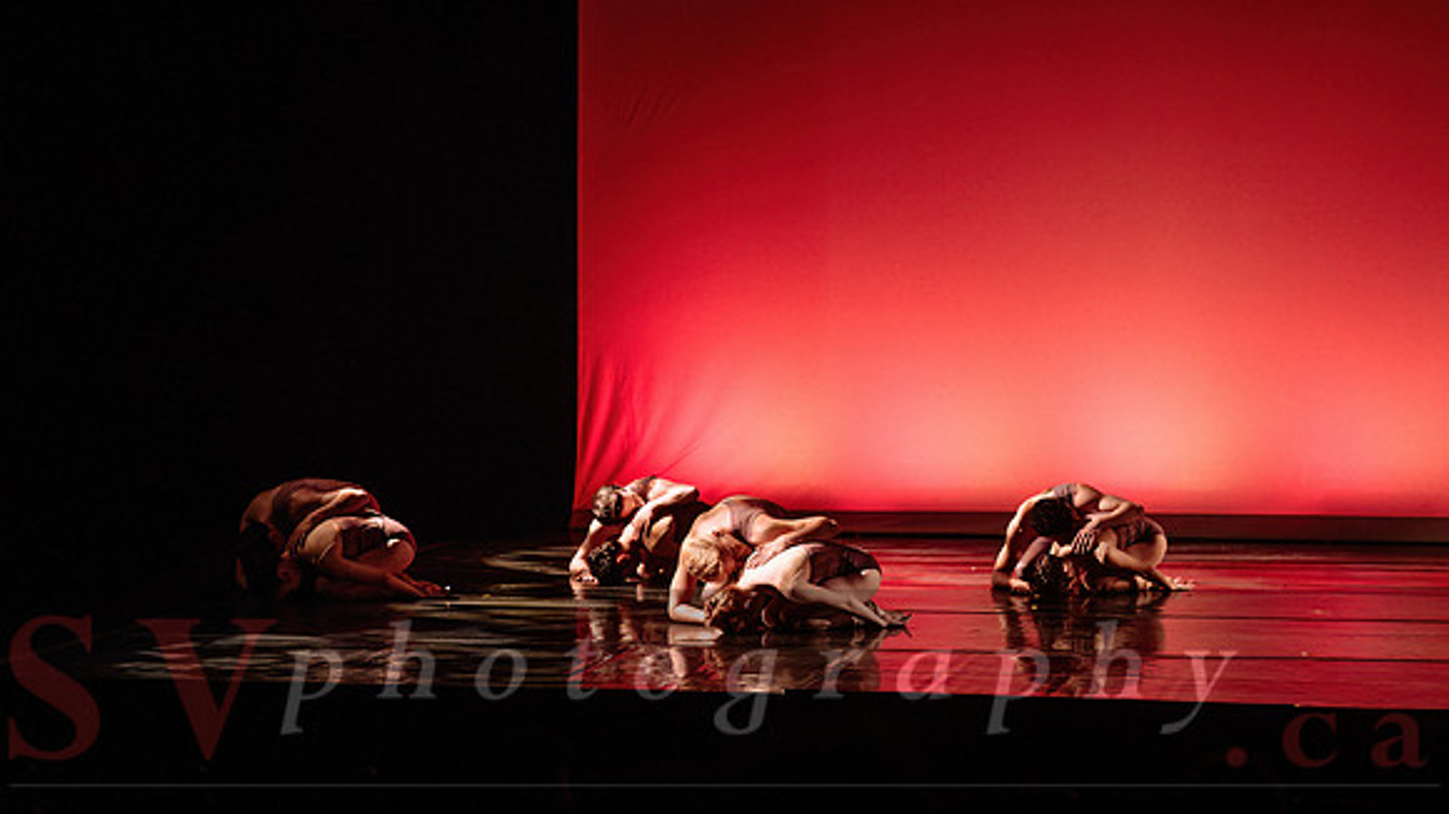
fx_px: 3461
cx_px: 724
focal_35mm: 90
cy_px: 407
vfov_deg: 13.4
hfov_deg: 23.6
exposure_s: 1/160
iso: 1600
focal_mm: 86
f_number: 2.8
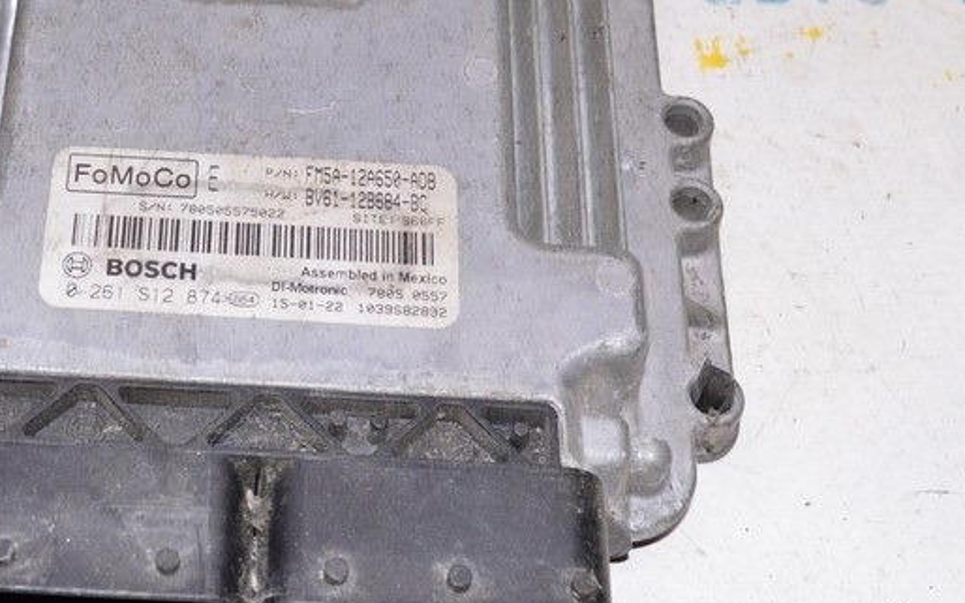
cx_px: 191
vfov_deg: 17.8
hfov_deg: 27.6
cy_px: 187
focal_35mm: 73
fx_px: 1919
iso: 1600
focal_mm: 24
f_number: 8
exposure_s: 1/160
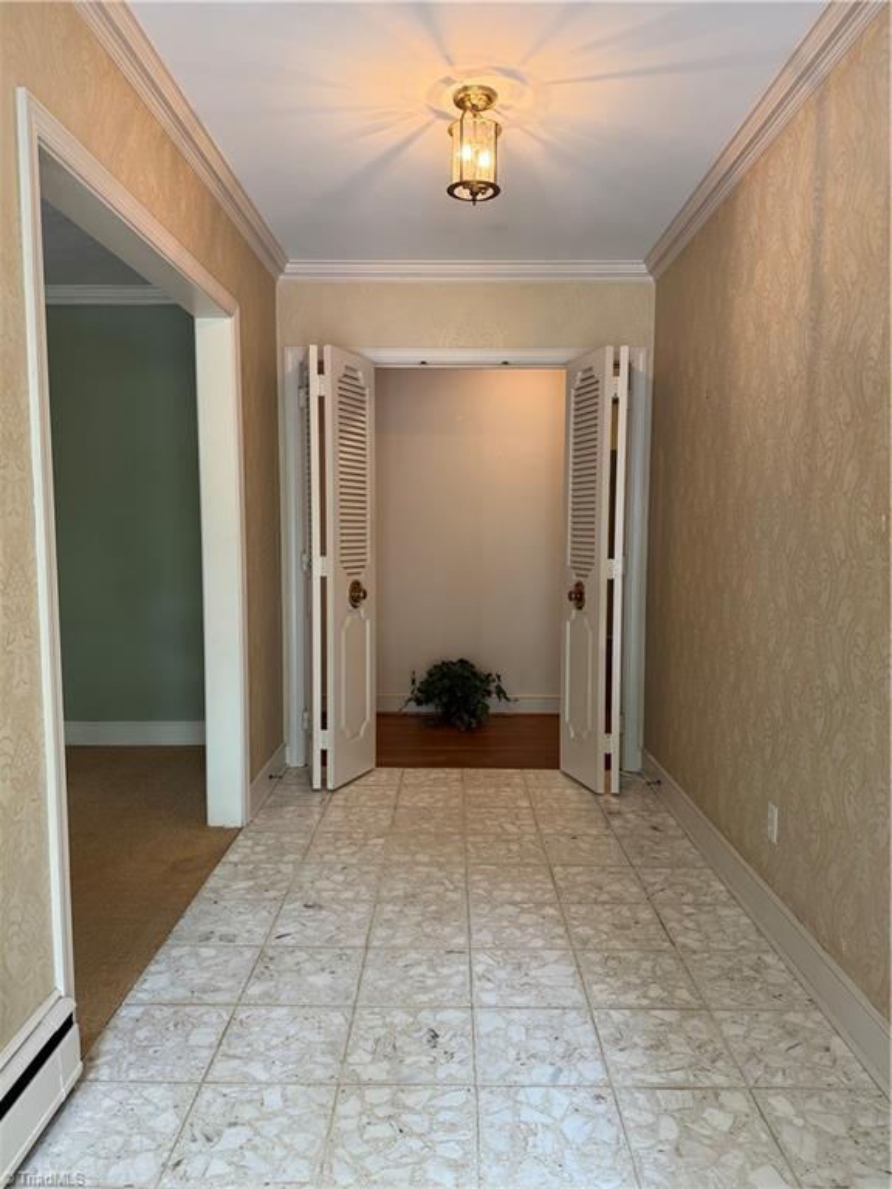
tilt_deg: -5.0
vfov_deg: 71.6
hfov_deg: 56.8
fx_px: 825
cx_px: 446
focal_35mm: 24
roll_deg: +0.0
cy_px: 594
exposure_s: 1/60
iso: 160
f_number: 1.78
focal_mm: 6.76
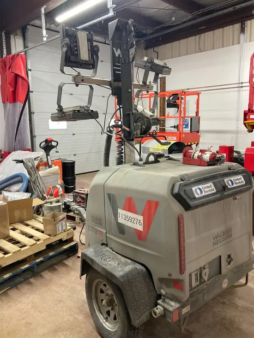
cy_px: 169
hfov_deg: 49.8
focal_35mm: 28
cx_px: 127
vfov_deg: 63.4
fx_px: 274
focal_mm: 3.99
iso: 125
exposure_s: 1/60
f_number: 1.8
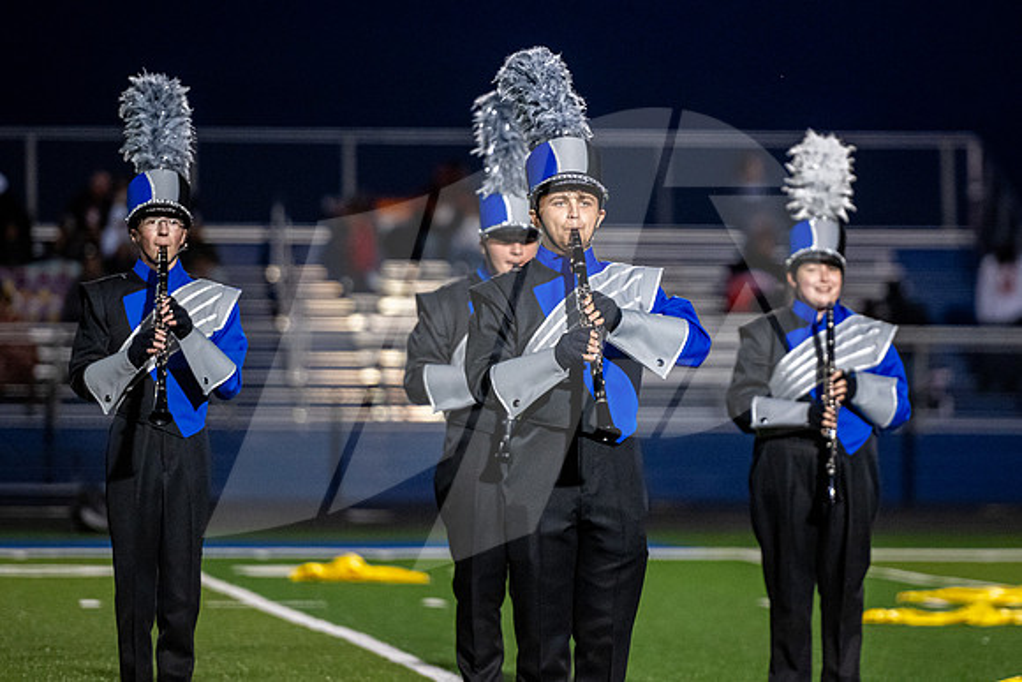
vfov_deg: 5.3
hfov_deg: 7.9
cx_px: 630
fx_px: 7368
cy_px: 245
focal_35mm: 259
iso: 4000
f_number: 2.8
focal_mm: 200
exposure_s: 1/800
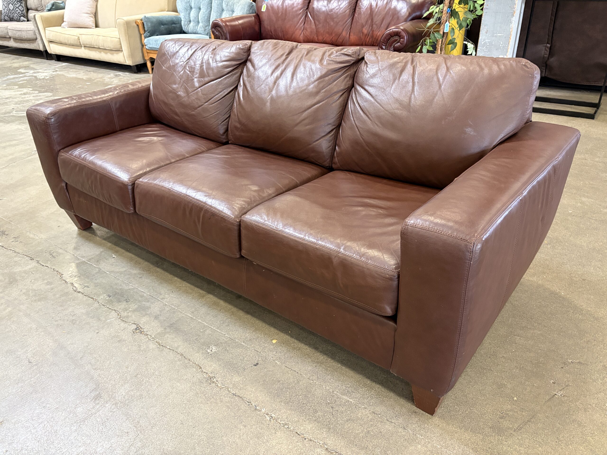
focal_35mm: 26
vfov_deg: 53.1
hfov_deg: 67.3
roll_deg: +2.4
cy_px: 228
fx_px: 456
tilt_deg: -30.0
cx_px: 304
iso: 320
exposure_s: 1/60
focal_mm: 5.96
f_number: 1.6
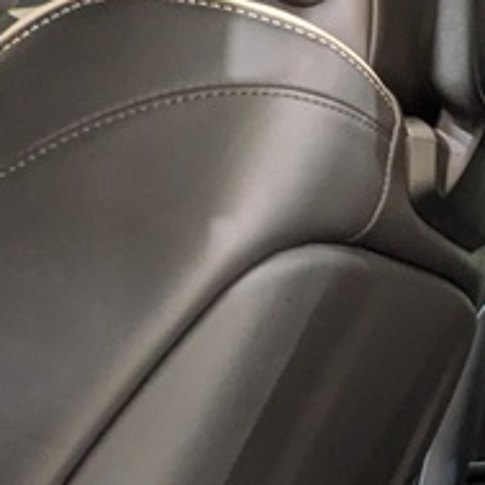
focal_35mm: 67
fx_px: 1062
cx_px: 811
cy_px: 485
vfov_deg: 24.5
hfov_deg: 20.3
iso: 339
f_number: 2.2
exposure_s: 1/24
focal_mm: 1.83
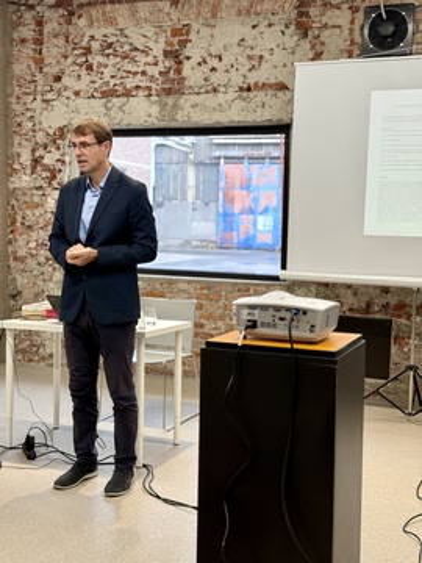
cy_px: 282
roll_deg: -1.1
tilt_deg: -5.3
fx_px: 780
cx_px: 211
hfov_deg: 30.3
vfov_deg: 39.7
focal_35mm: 48
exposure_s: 1/120
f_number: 1.78
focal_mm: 6.76
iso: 64
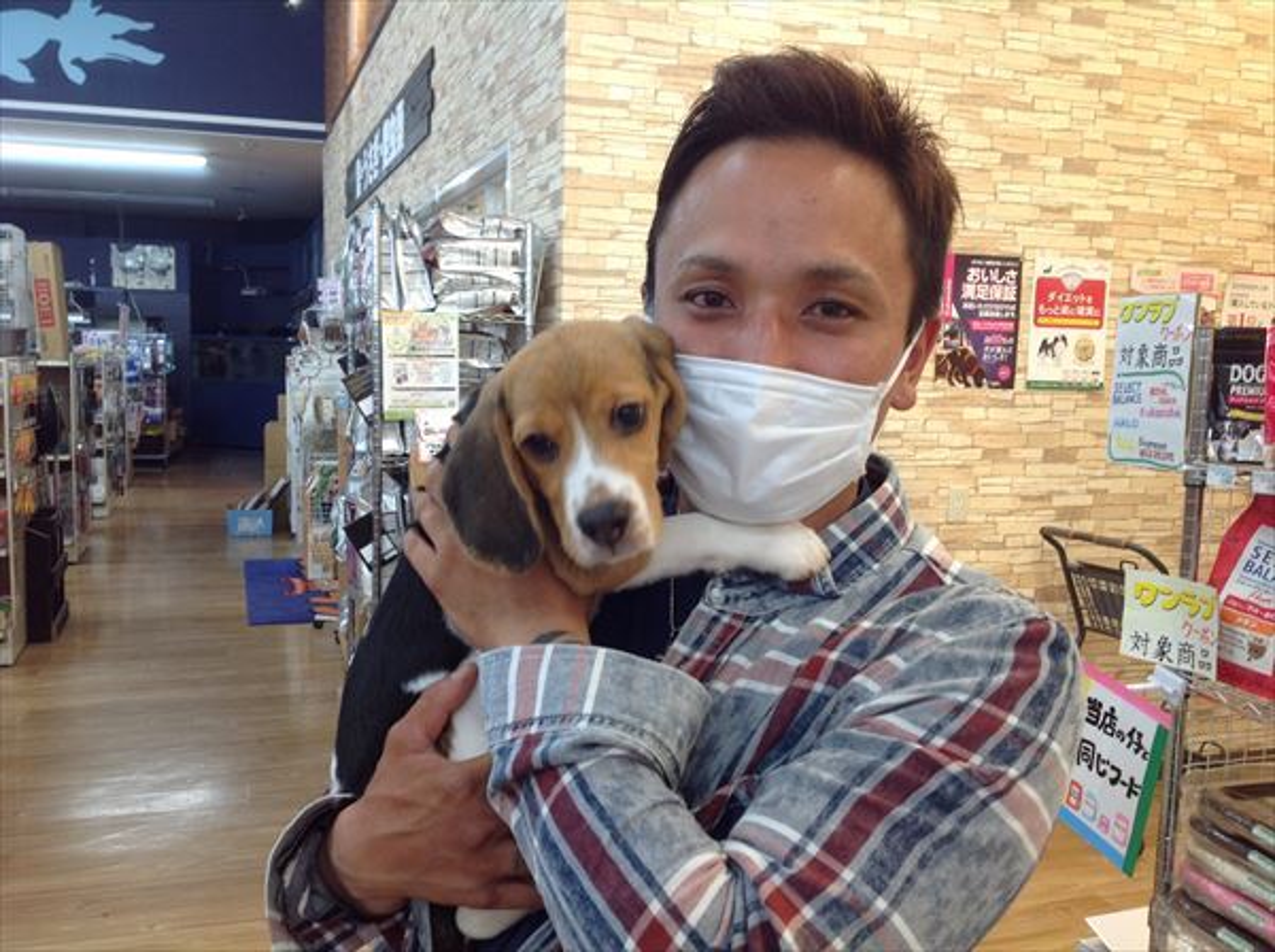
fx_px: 1287
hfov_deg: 52.7
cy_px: 476
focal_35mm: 35
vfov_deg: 40.6
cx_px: 638
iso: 64
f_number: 2.4
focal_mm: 4.28
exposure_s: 1/40
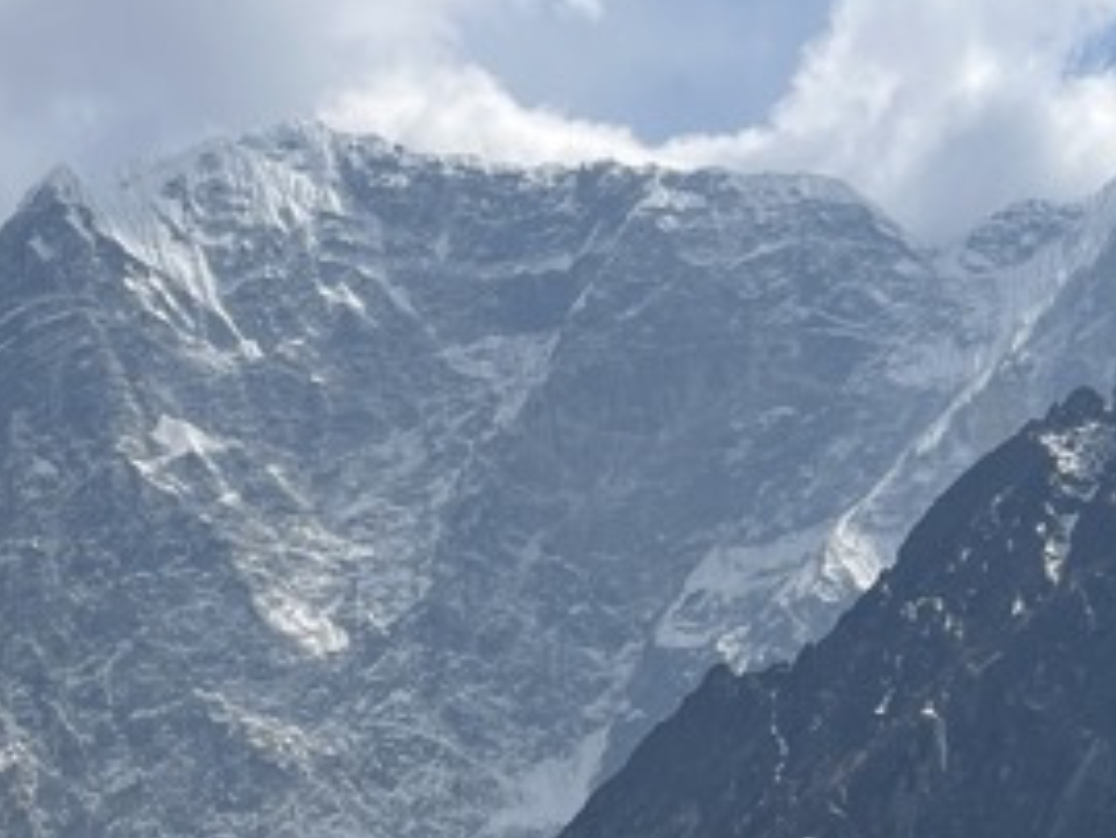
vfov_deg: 14.8
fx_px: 3193
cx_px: 166
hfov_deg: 19.5
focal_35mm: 99
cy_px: 705
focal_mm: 5.7
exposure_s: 1/10309
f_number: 1.5
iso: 50
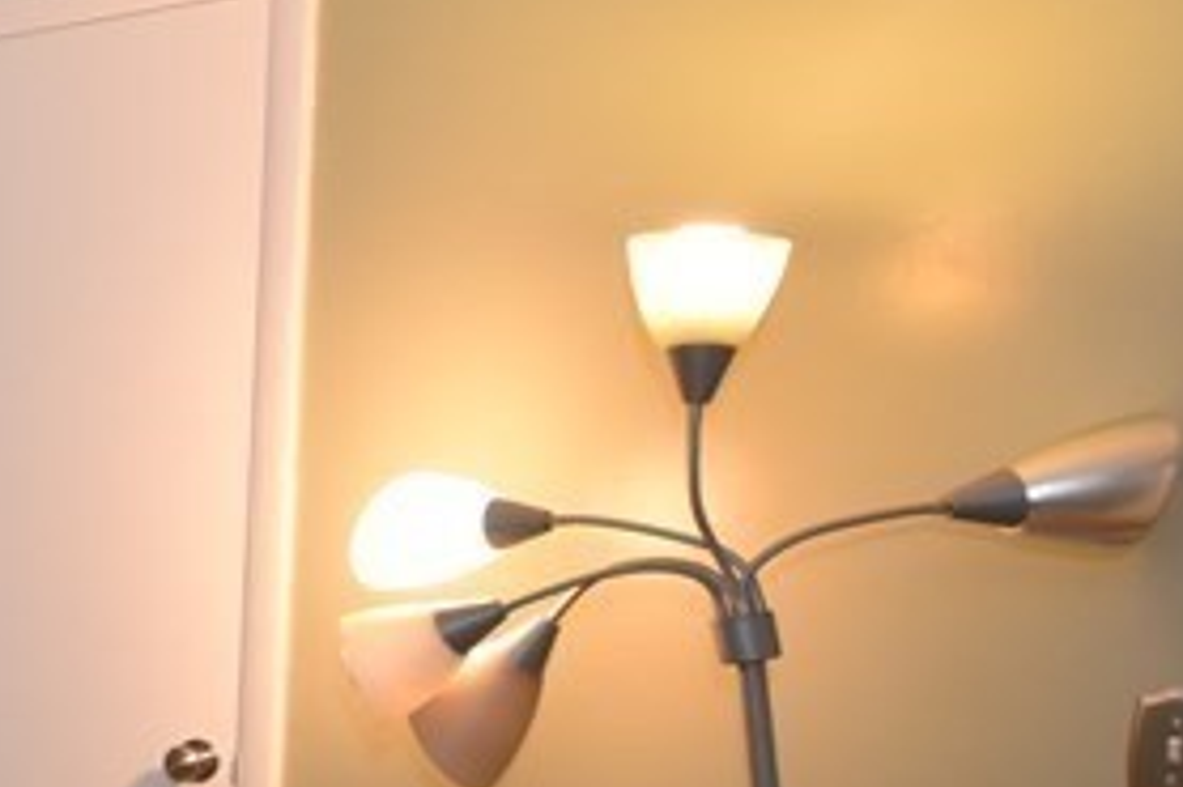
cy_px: 606
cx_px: -681
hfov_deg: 24.2
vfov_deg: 22.1
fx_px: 1998
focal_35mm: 61
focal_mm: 11
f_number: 4.5
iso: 800
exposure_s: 1/80
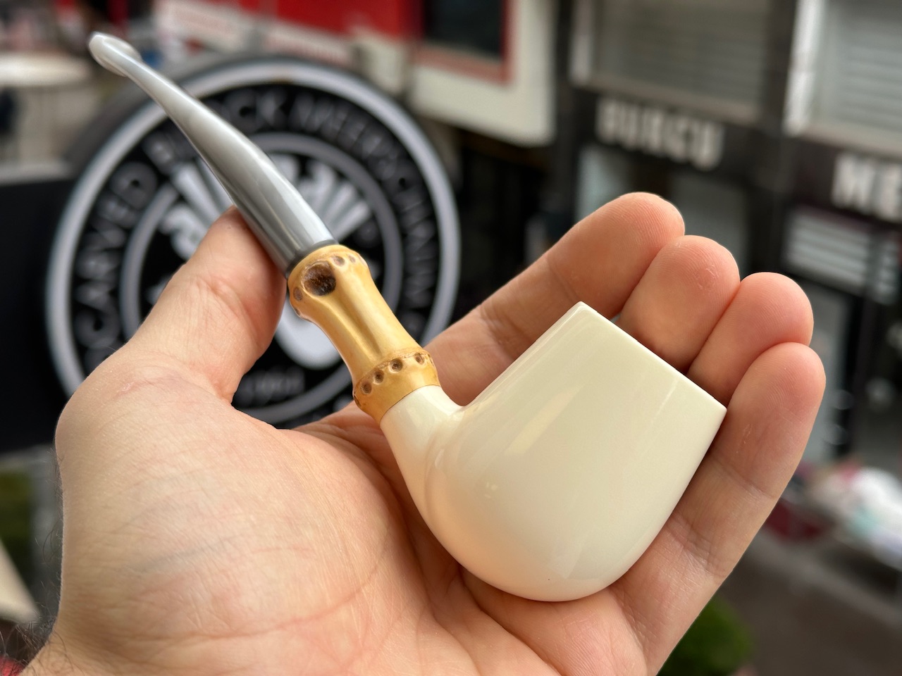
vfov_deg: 30.3
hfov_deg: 39.7
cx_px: 451
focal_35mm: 48
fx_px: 1251
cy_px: 338
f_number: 1.78
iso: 64
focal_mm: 6.86
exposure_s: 1/597
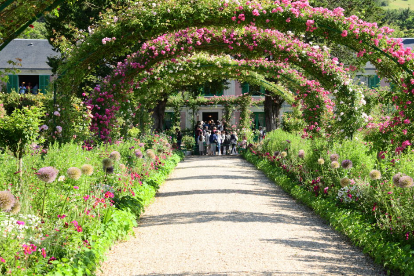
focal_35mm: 74
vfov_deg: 18.4
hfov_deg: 27.3
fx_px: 851
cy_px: 130
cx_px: 220
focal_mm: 68
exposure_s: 1/160
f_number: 13
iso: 500
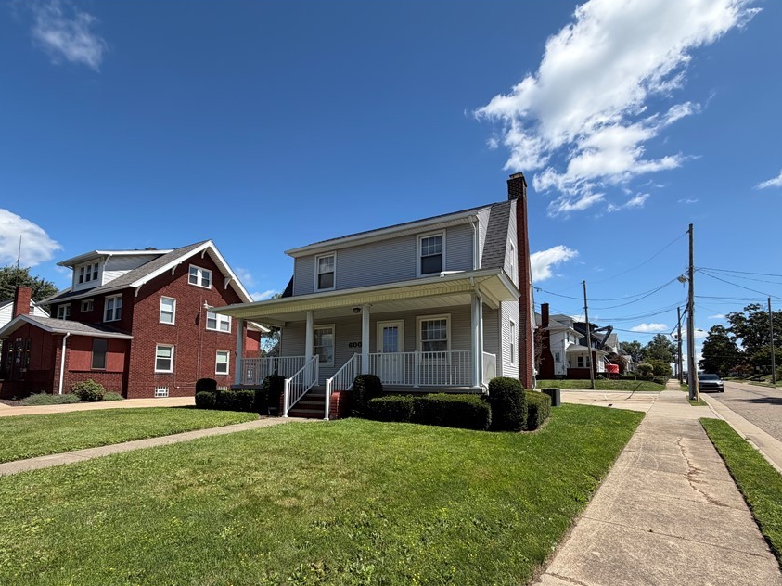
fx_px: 384
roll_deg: -1.0
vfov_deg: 74.0
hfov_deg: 91.0
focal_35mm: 17
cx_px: 380
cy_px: 350
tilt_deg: +5.0
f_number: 2.2
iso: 25
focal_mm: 2.22
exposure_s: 1/770
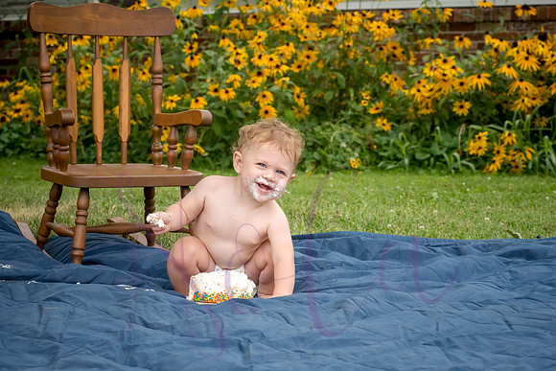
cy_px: 182
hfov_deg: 22.6
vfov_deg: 15.2
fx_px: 1393
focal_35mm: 90
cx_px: 280
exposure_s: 1/320
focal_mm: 86
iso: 500
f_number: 9
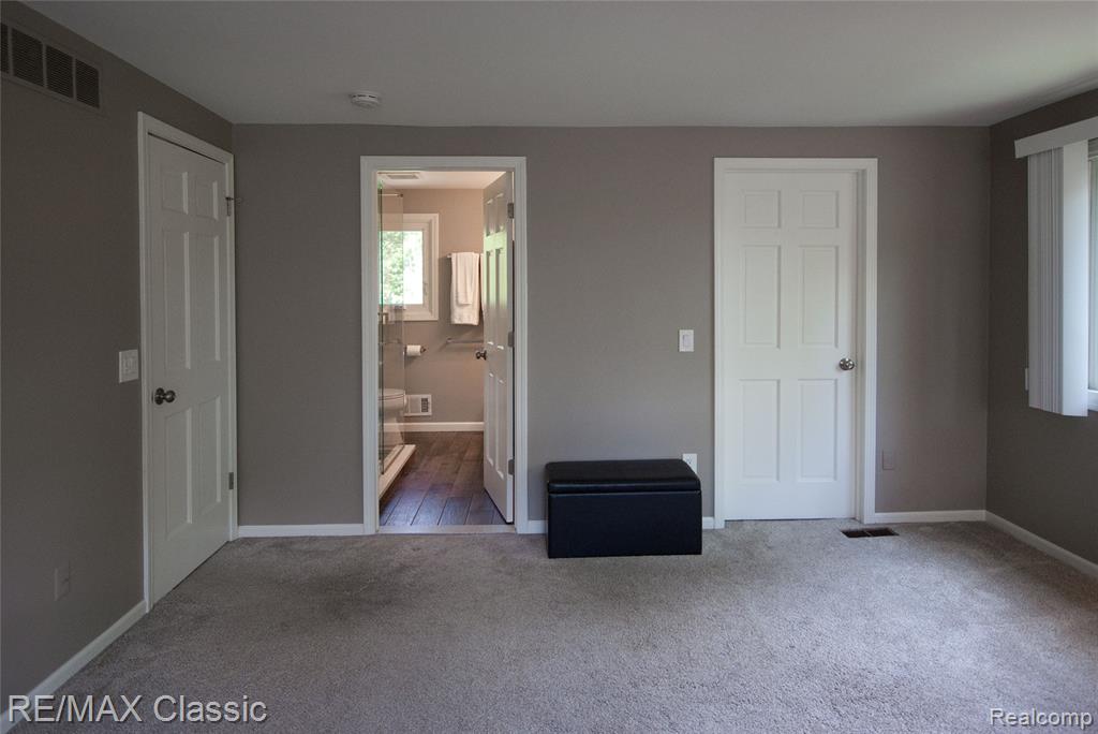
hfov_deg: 81.2
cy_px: 367
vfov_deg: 59.6
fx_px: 641
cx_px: 549
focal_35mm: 21
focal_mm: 14
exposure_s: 1/125
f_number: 3.5
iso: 640
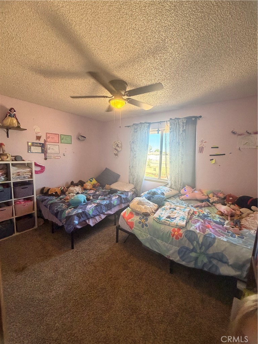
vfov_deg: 102.1
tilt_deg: -6.7
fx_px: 139
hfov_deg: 85.7
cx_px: 129
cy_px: 172
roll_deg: -0.9
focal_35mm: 14
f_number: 2.2
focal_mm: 2.22
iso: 320
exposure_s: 1/81
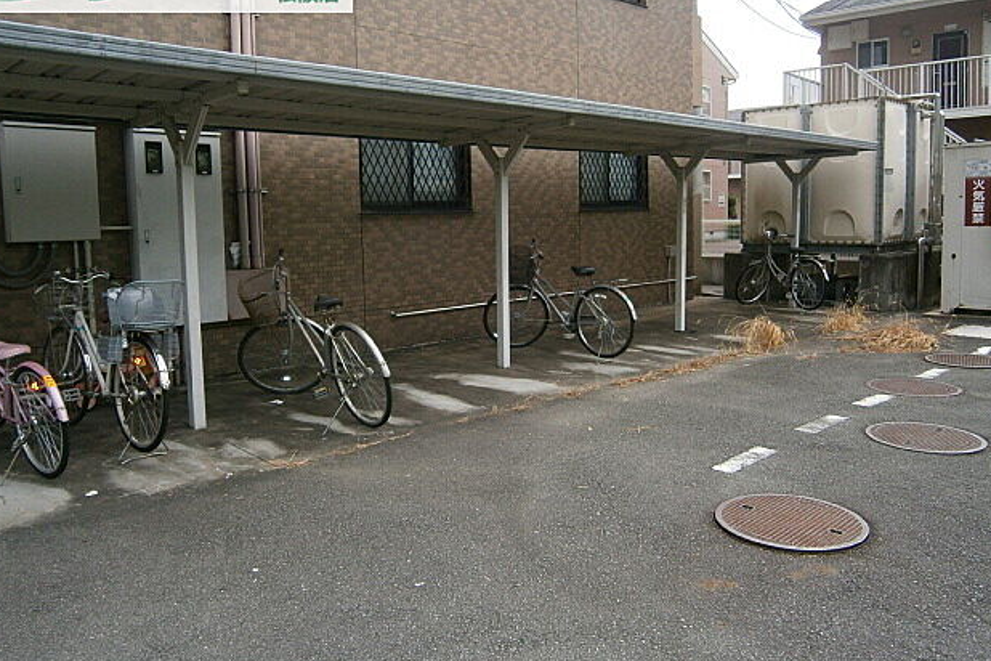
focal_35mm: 28
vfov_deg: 46.3
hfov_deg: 65.5
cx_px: 492
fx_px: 771
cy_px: 292
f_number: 2.8
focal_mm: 4.7
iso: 80
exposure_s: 1/800
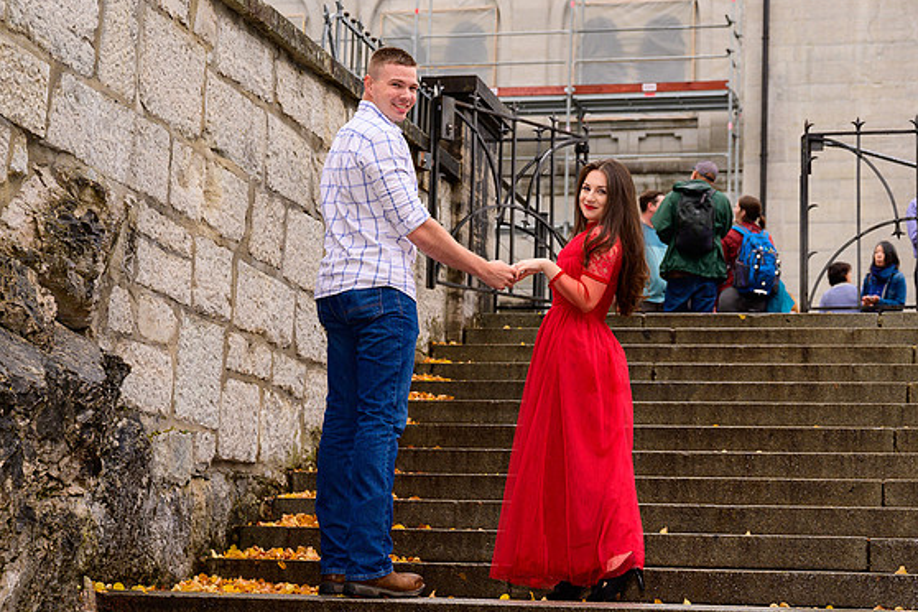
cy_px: 253
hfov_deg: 25.6
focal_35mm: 79
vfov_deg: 17.3
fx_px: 2014
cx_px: 552
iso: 400
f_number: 4.5
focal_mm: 57
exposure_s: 1/500
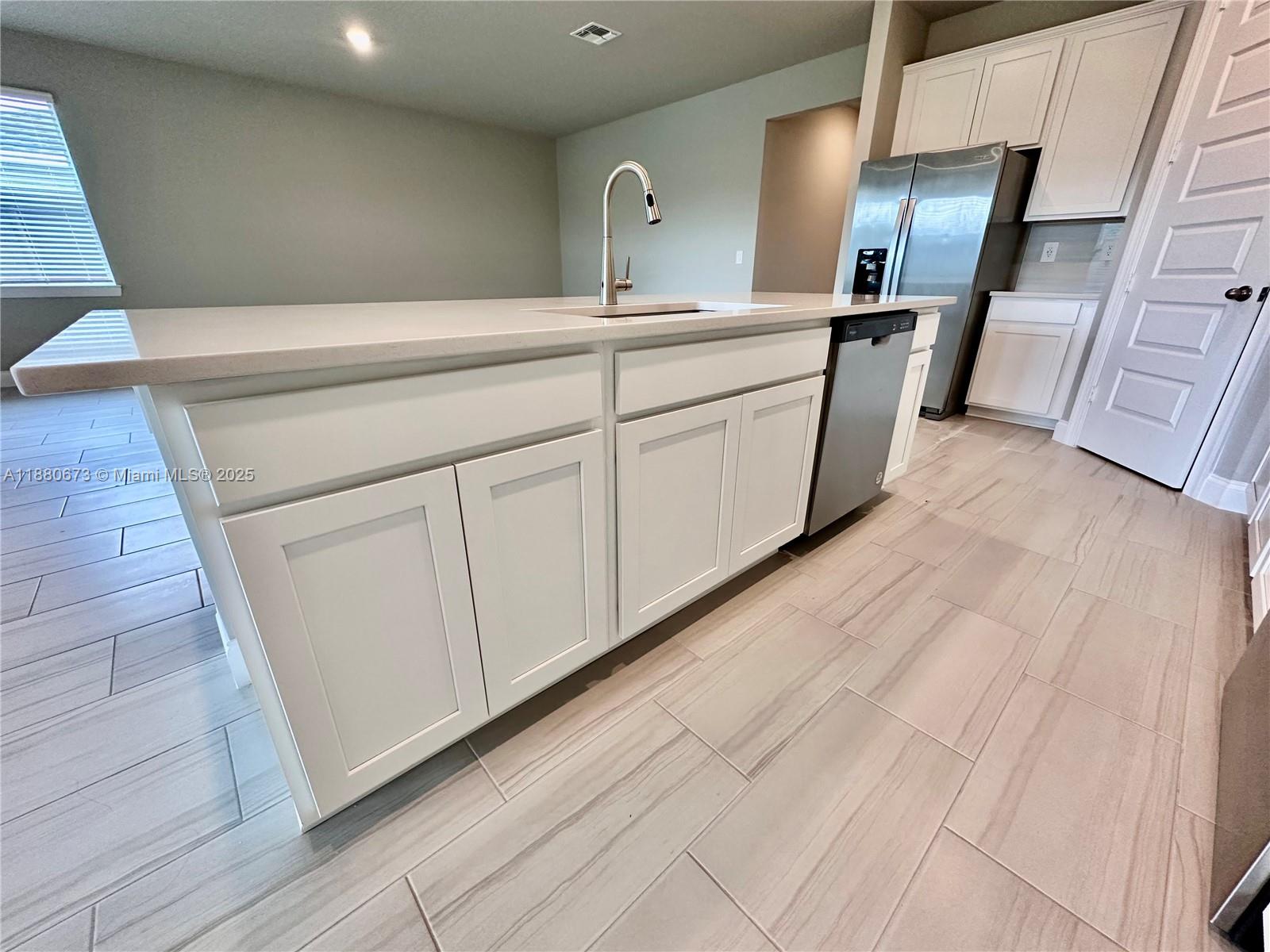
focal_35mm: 14
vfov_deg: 85.7
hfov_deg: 102.1
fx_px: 514
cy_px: 476
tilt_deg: -21.6
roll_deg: -0.8
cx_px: 635
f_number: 2.2
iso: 250
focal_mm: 2.22
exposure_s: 1/120
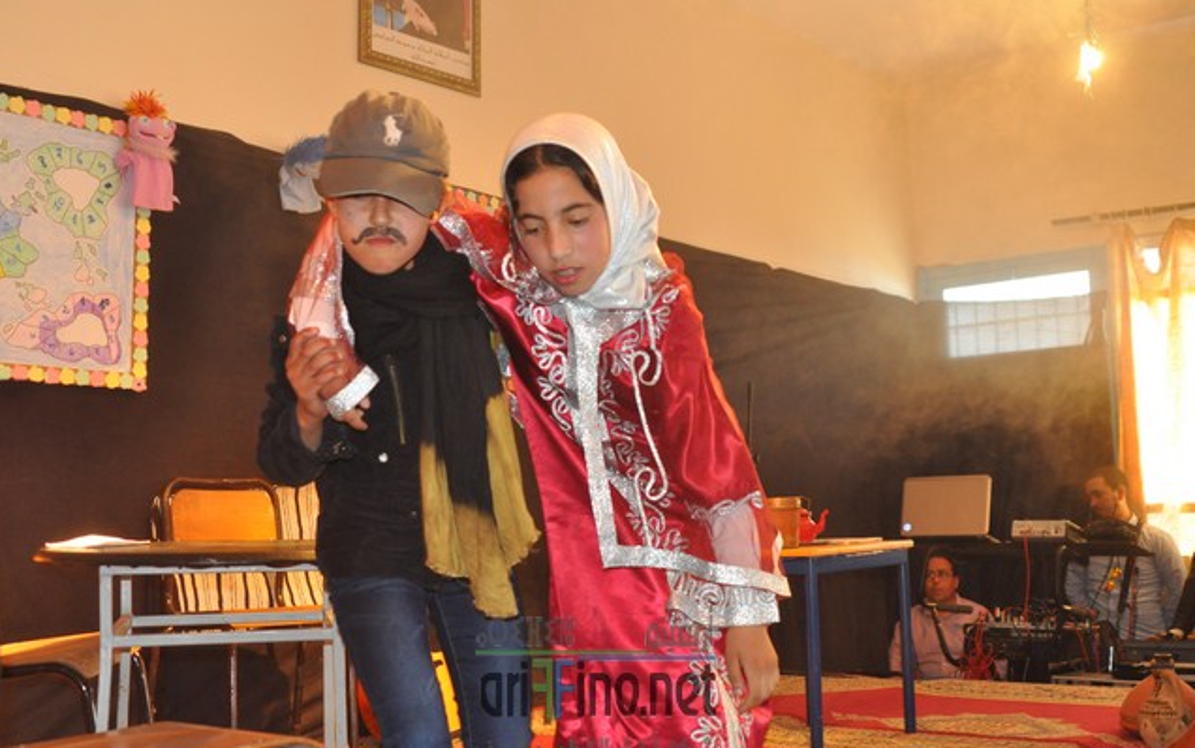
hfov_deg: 46.2
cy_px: 366
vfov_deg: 29.9
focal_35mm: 43
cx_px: 596
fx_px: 1401
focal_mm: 28
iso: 800
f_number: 3.8
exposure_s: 1/60
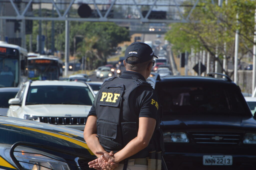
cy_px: 85
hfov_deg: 5.1
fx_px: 2878
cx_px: 128
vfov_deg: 3.4
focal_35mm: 405
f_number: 20
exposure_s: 1/250
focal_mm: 270
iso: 400
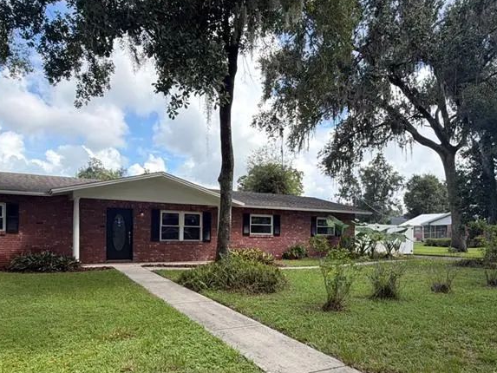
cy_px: 238
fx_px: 359
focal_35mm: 25
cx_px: 240
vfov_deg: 54.2
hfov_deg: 69.4
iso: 40
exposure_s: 1/742
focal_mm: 2.22
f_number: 2.2
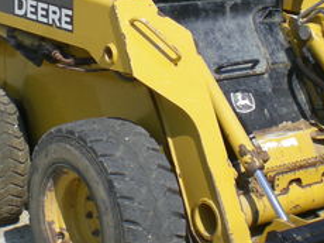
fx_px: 842
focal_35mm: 90
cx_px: 155
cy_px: 58
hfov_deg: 21.8
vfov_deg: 16.3
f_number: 4.6
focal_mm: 6.3
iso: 50
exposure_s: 1/429
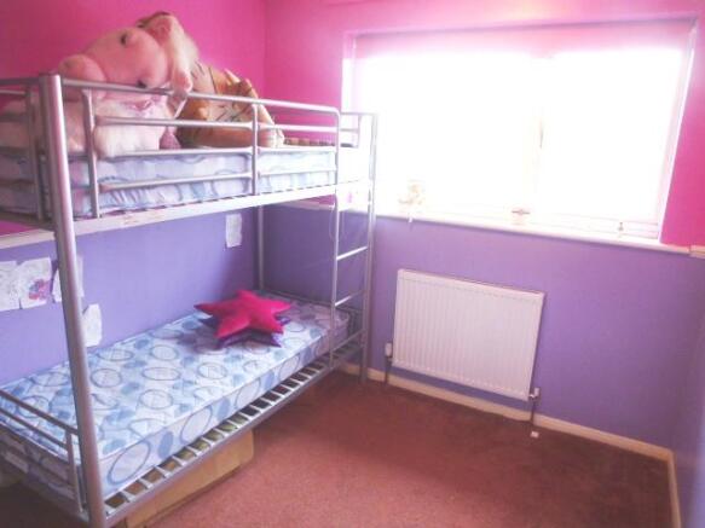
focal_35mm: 24
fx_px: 489
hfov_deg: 71.6
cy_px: 264
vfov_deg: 56.8
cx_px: 352
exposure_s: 1/50
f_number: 3.3
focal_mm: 4.3
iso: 400
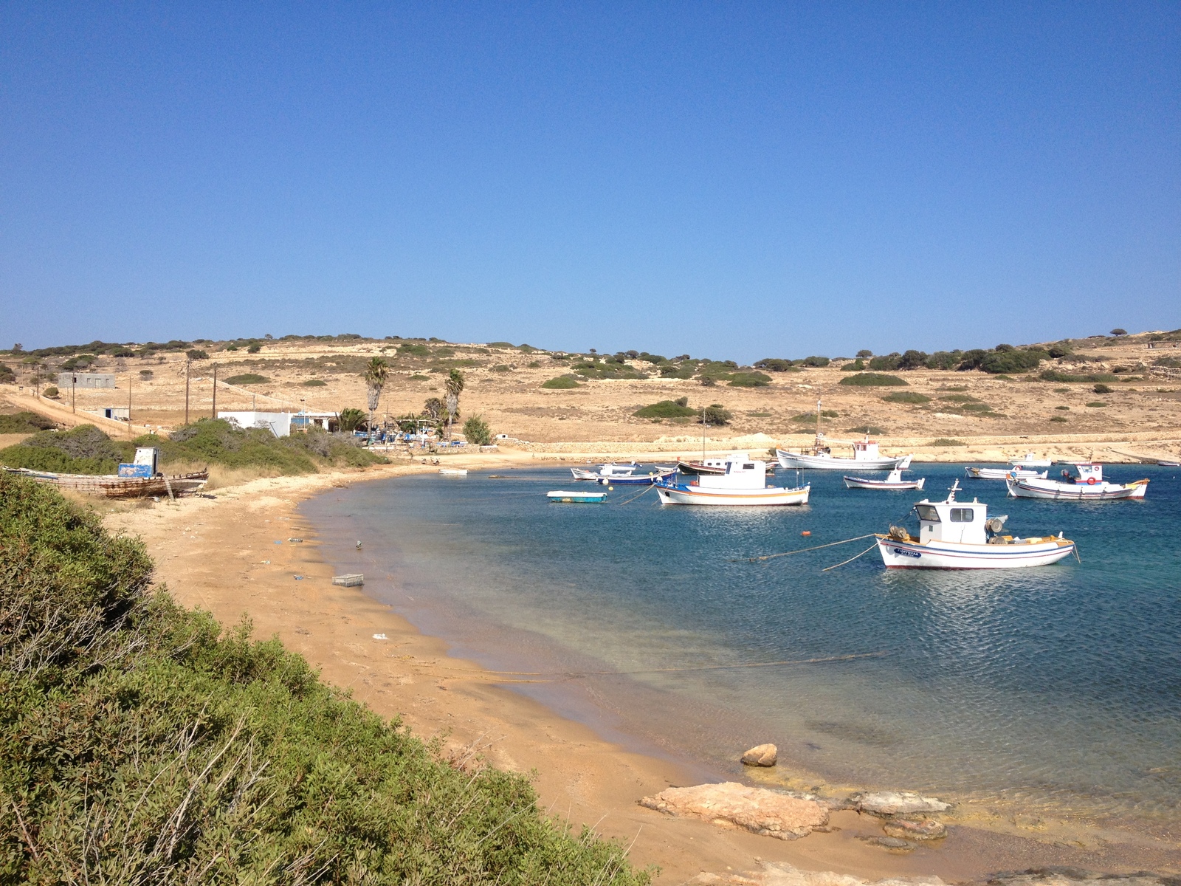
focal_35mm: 35
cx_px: 590
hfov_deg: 52.6
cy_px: 443
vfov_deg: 40.7
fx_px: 1194
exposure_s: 1/2123
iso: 50
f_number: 2.4
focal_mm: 4.28
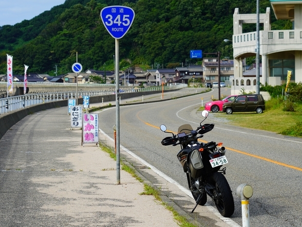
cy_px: 103
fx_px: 925
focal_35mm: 106
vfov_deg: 14.0
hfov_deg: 18.5
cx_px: 162
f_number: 5.6
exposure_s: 1/500
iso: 100
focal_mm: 81
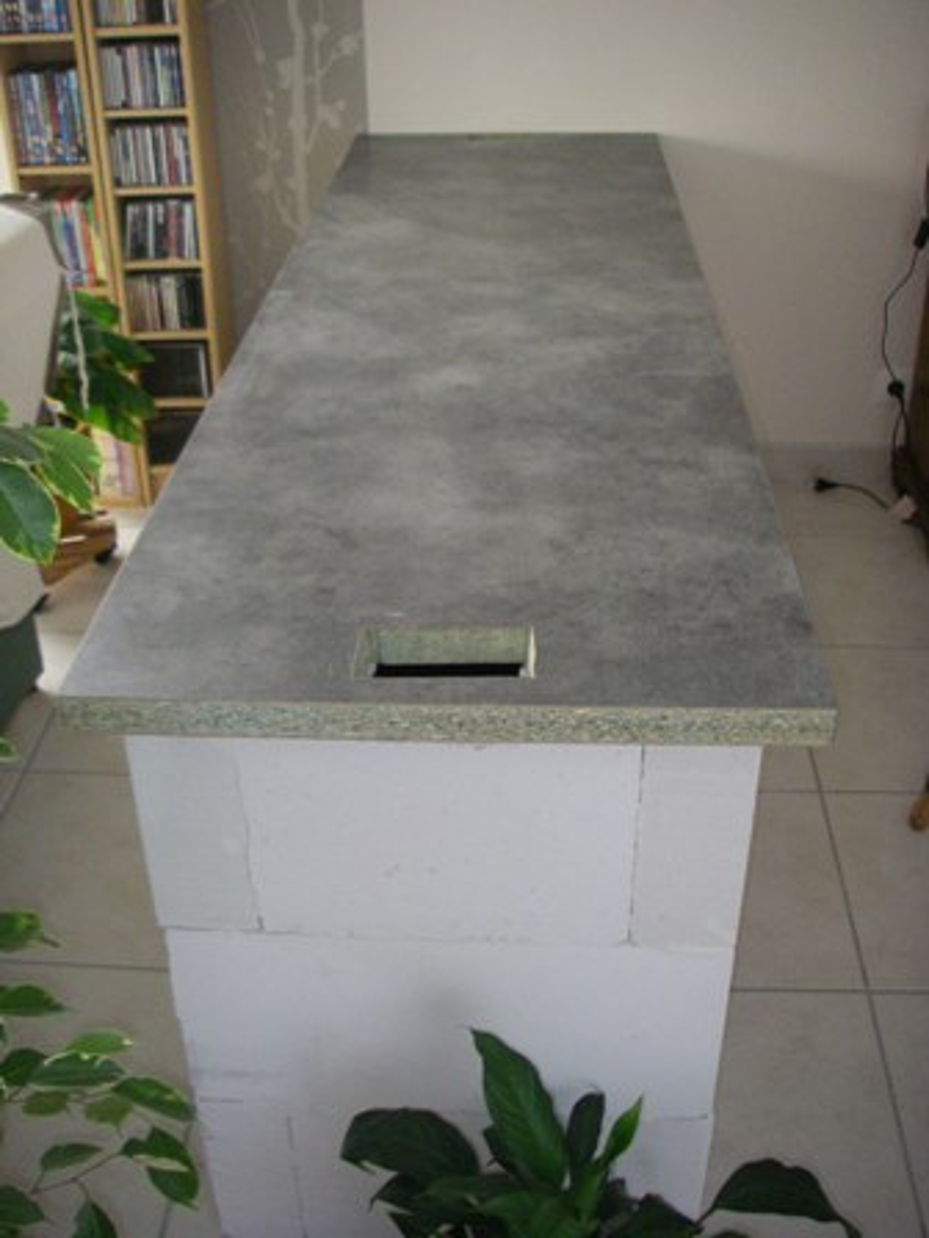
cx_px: 464
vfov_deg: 49.0
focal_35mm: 38
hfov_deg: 37.7
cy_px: 619
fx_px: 1360
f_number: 3.3
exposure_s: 1/50
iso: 400
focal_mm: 6.3
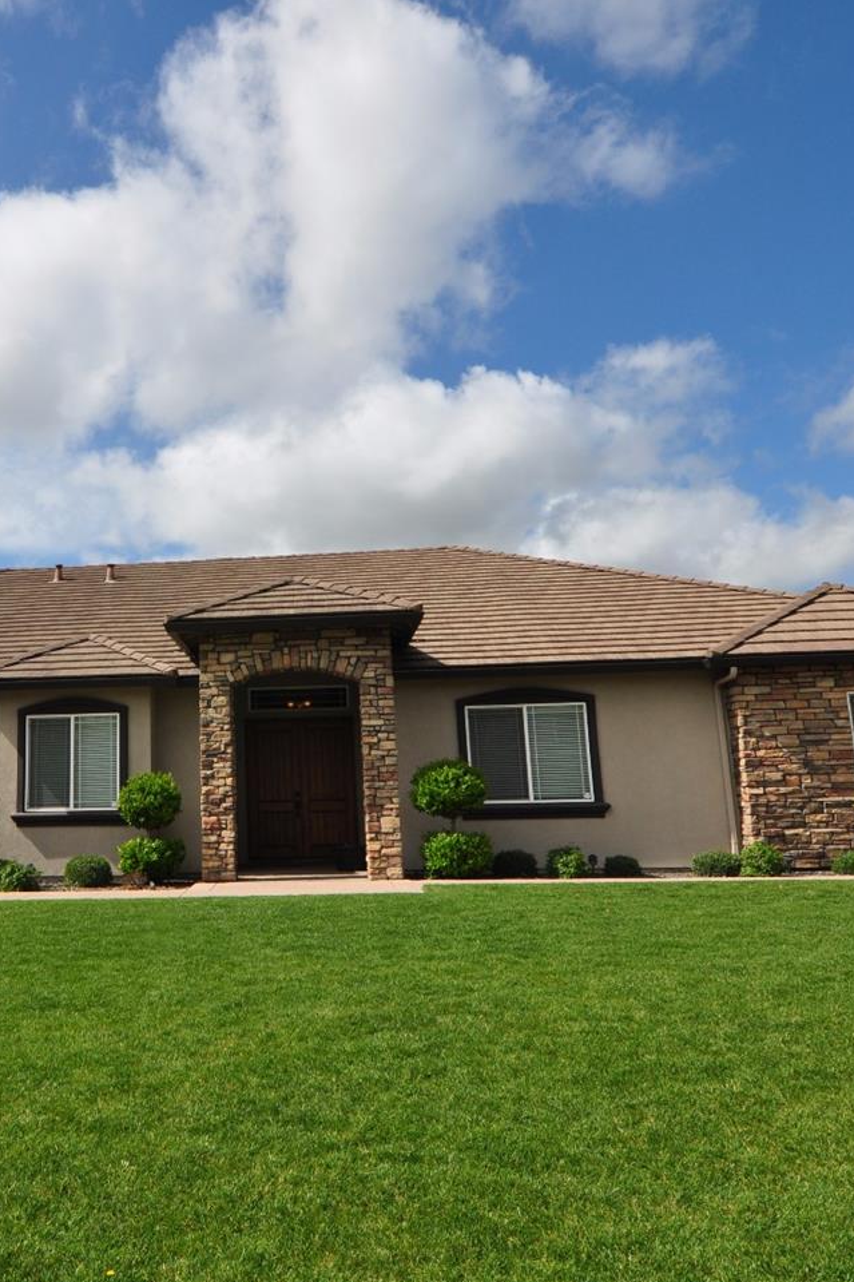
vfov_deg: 69.9
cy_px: 641
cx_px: 203
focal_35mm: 26
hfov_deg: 47.8
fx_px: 918
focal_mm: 11
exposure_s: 1/320
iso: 200
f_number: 10
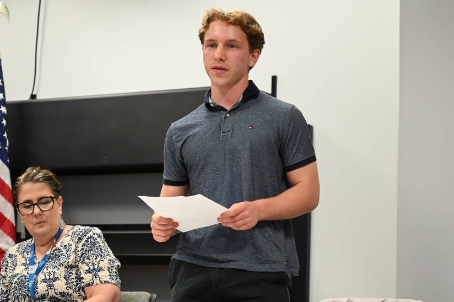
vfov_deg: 15.7
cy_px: 157
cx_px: 233
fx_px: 1096
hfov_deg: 23.4
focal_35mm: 87
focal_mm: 70
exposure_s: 1/125
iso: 1800
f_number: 4
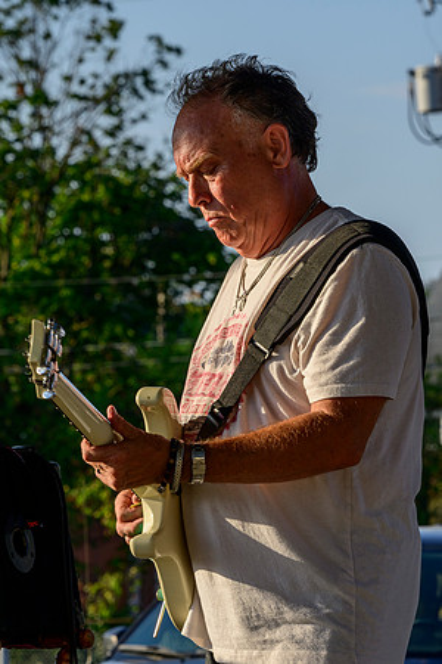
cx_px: 249
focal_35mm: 220
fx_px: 4058
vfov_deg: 9.3
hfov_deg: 6.2
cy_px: 258
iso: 80
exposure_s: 1/160
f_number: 9
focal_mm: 120
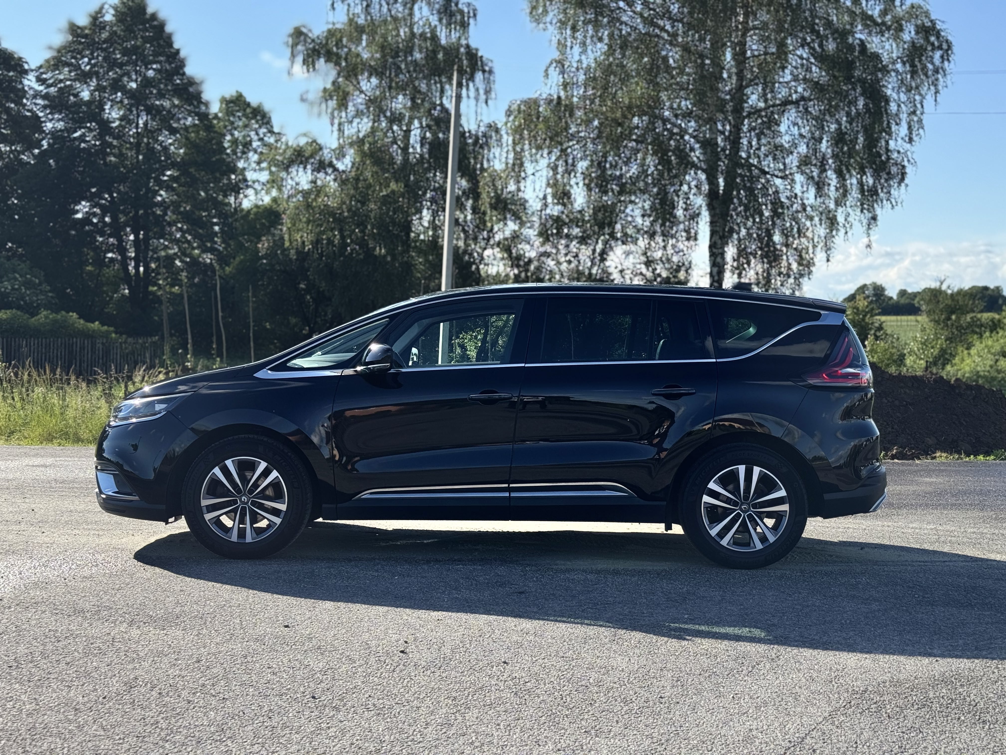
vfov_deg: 30.3
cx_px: 503
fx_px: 1395
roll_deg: -0.3
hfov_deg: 39.7
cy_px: 378
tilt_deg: -2.4
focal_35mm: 48
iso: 64
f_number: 1.78
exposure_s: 1/2611
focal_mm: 6.76
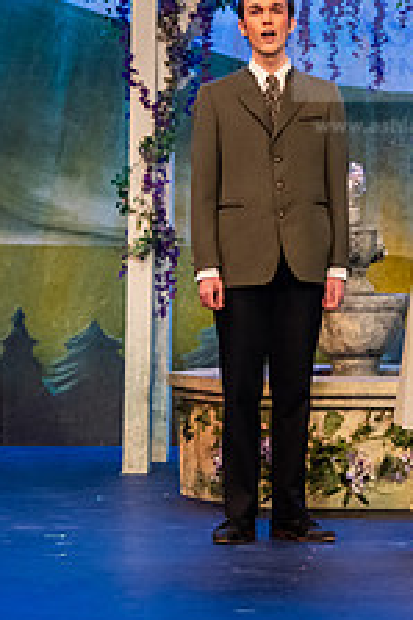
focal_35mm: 291
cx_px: 249
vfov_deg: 7.1
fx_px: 5015
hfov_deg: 4.7
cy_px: 155
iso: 3200
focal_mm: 145
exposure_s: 1/250
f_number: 3.5
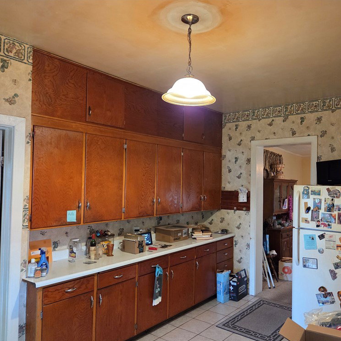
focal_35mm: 28
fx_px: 312
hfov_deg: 56.6
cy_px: 175
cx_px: 212
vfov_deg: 57.3
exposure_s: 1/120
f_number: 1.8
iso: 1000
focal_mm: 5.4
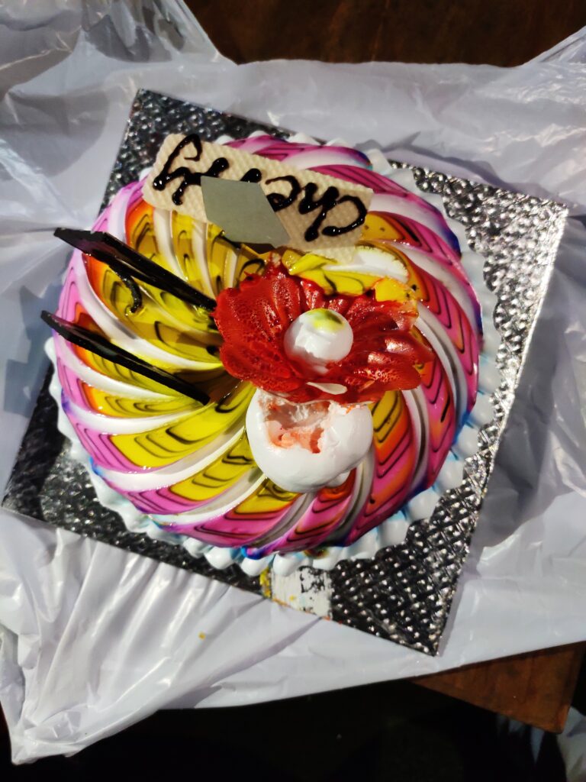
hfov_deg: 54.9
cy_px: 391
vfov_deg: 69.4
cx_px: 293
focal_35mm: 25
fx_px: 564
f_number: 1.79
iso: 1776
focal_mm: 4.68
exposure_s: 1/20
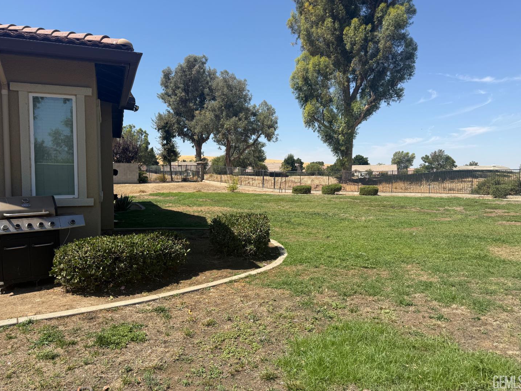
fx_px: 376
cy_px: 197
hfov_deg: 69.4
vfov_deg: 54.9
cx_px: 255
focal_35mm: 25
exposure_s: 1/4167
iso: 80
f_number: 1.78
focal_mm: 6.76
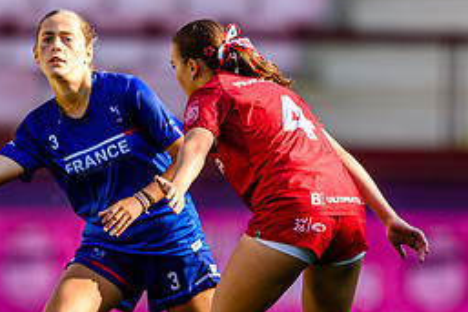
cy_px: 257
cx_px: 148
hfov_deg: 1.4
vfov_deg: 0.9
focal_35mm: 1512
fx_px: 19643
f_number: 3.2
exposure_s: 1/1250
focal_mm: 400
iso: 280
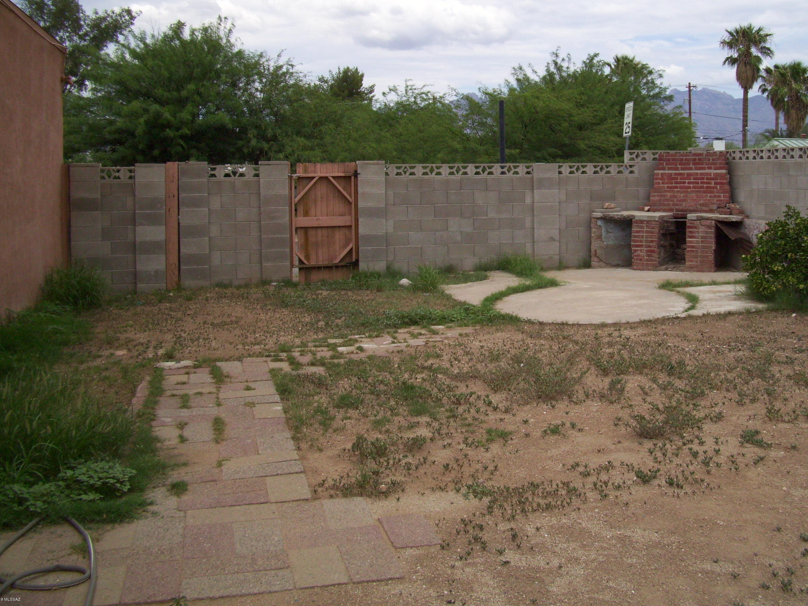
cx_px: 494
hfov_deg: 46.5
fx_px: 934
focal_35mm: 40
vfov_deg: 35.8
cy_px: 244
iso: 80
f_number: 5.6
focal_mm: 5.7
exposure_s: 1/400
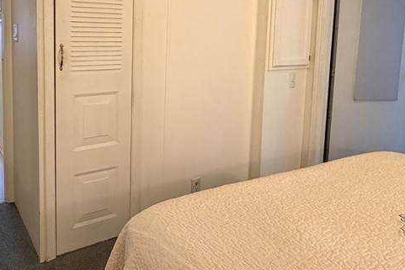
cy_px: 63
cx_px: 144
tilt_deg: -5.2
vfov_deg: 41.0
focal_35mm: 31
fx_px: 349
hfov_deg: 59.2
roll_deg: -1.2
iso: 400
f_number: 2.2
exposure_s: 1/60
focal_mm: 2.22
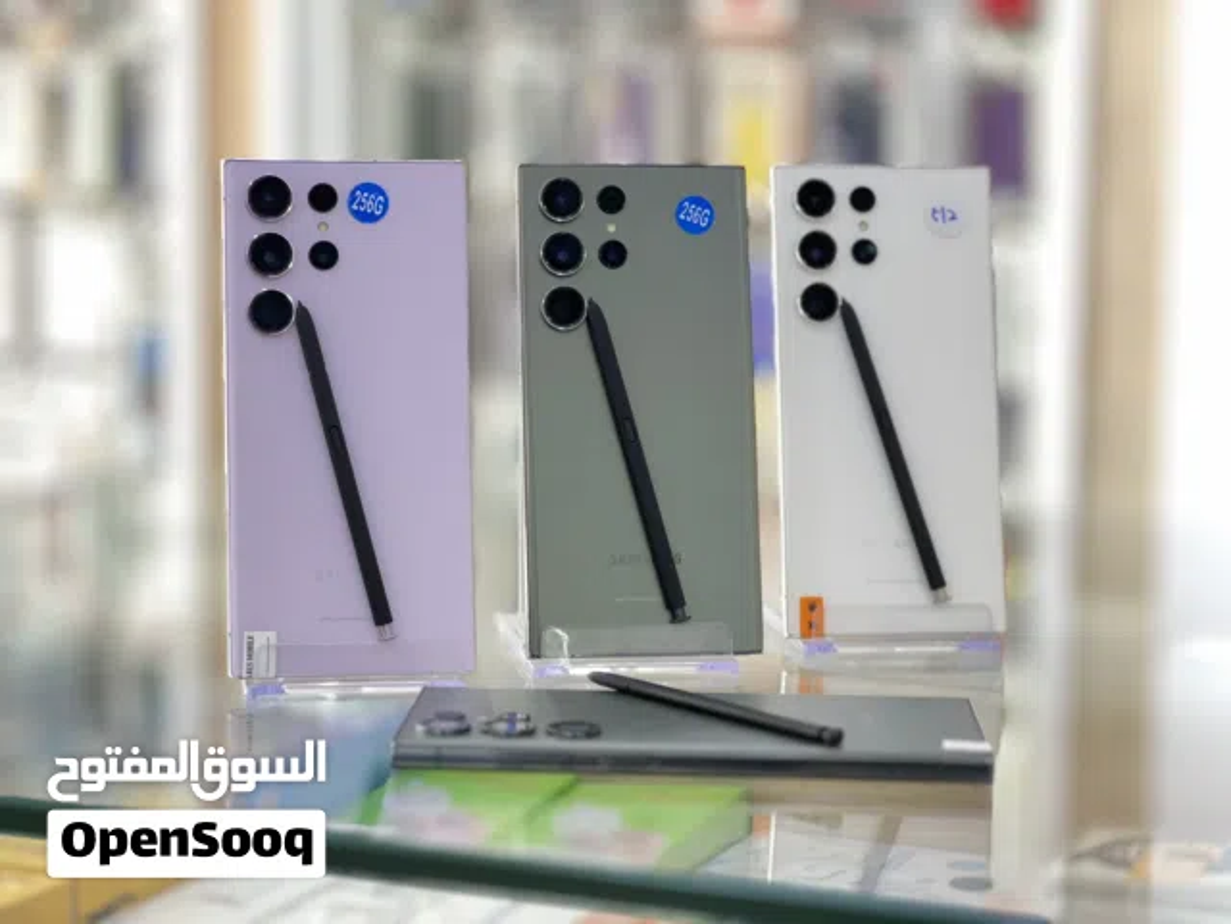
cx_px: 616
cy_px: 462
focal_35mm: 77
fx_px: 2738
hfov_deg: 25.3
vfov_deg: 19.1
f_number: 2.8
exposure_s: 1/80
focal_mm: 9
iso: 250
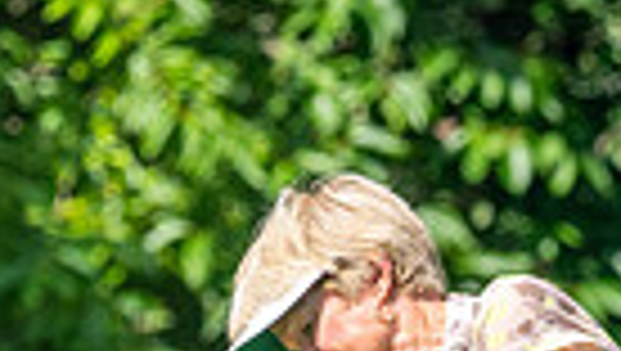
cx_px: 526
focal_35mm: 1983
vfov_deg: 0.6
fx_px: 32691
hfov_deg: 1.1
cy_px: 828
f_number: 5
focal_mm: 300
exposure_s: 1/1600
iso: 200
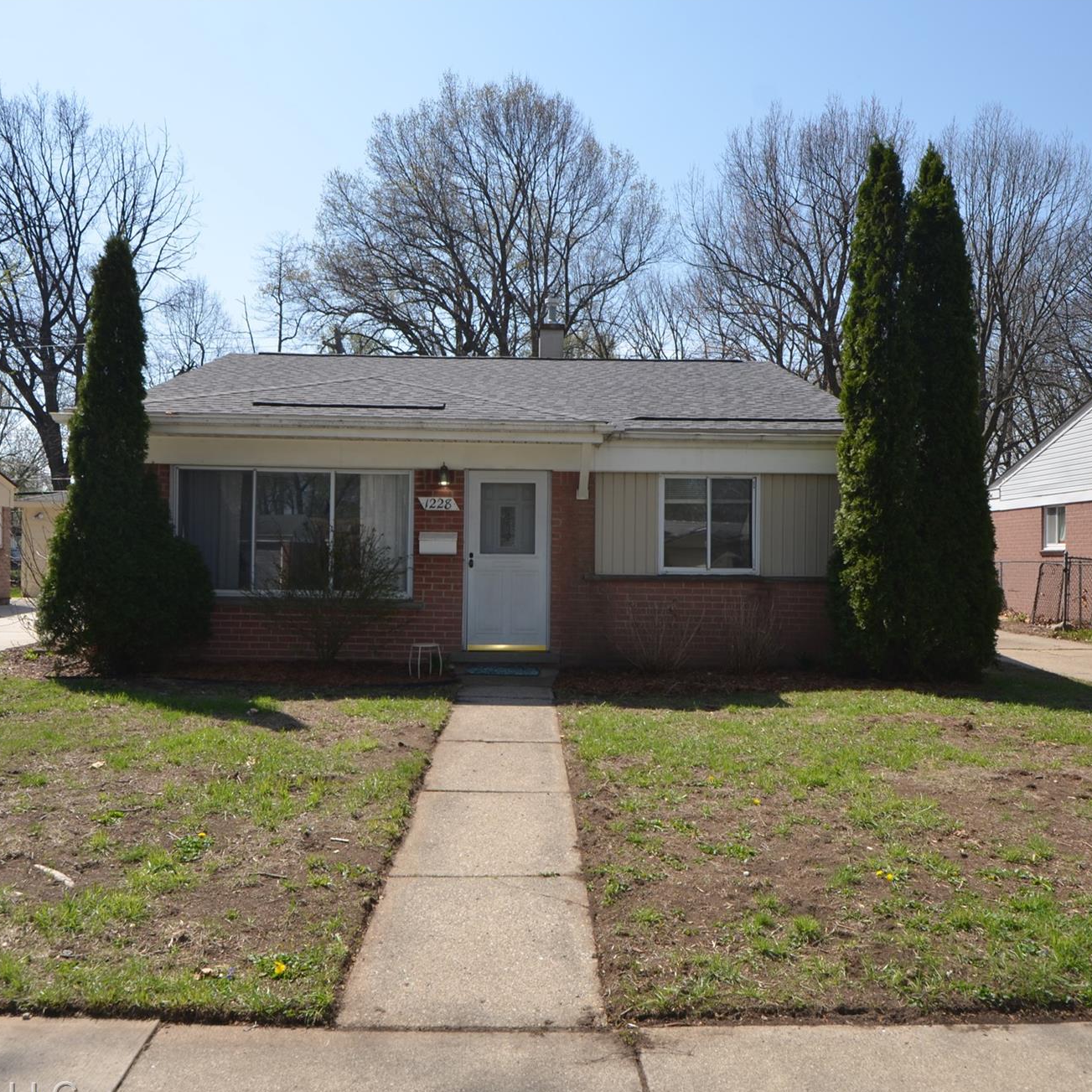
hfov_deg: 57.3
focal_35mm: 28
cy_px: 556
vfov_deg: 57.3
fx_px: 999
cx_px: 525
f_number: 7.1
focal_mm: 14
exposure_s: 1/250
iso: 100
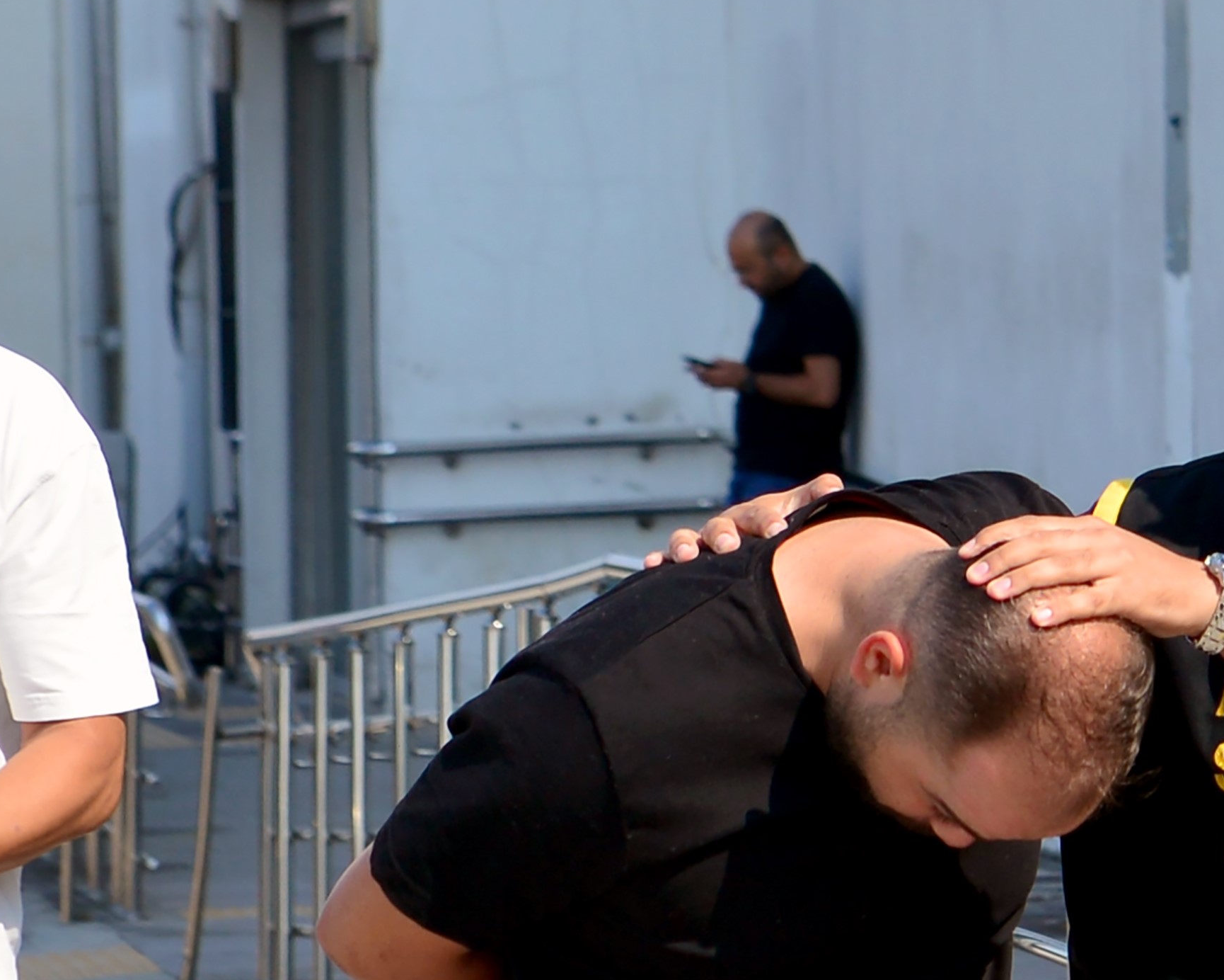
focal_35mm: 228
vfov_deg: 6.7
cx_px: 961
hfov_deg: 8.5
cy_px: 1289
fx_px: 8259
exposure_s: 1/800
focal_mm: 70
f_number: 5.6
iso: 200
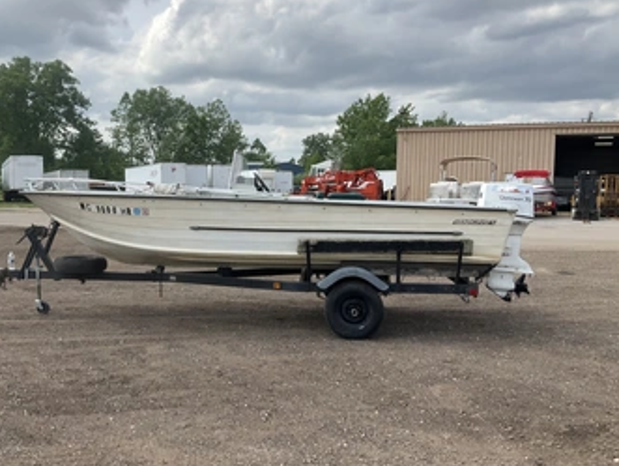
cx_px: 275
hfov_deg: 52.5
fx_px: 627
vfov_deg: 40.8
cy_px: 226
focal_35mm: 35
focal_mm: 3
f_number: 1.8
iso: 25
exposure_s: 1/1577
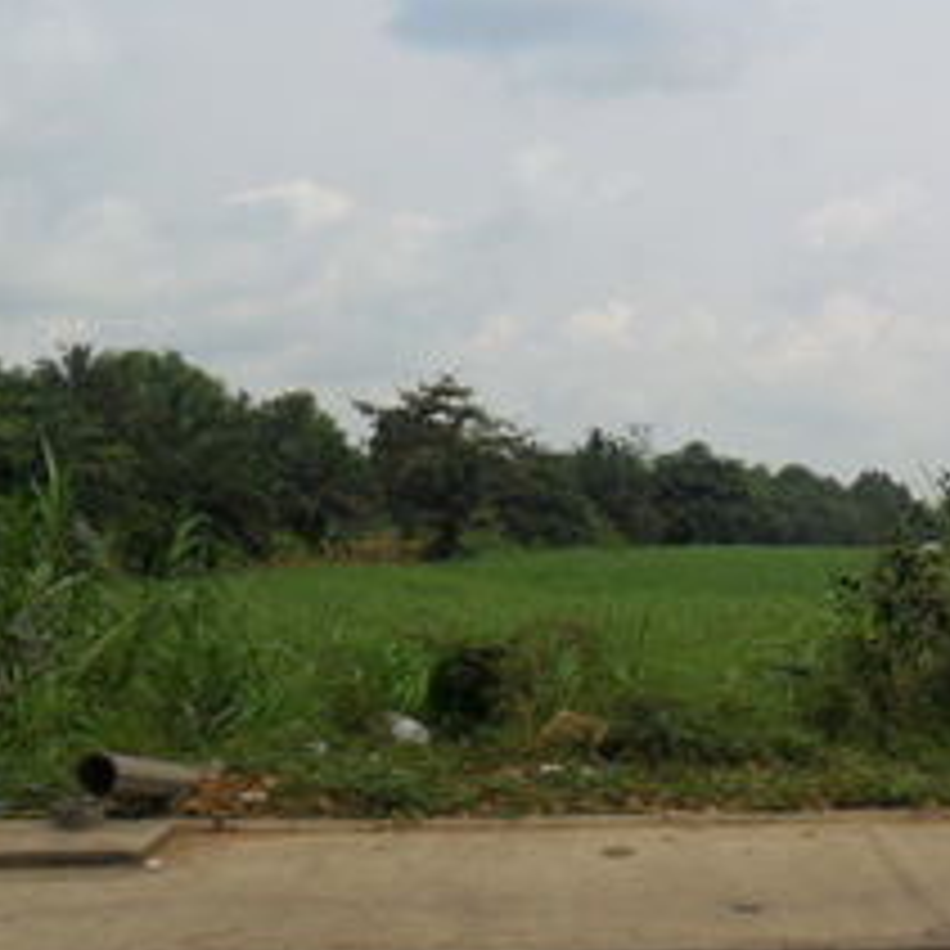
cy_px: 378
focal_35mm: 62
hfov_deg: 26.7
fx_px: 1925
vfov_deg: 27.7
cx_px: 860
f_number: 4
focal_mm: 6.6
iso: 100
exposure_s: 1/750
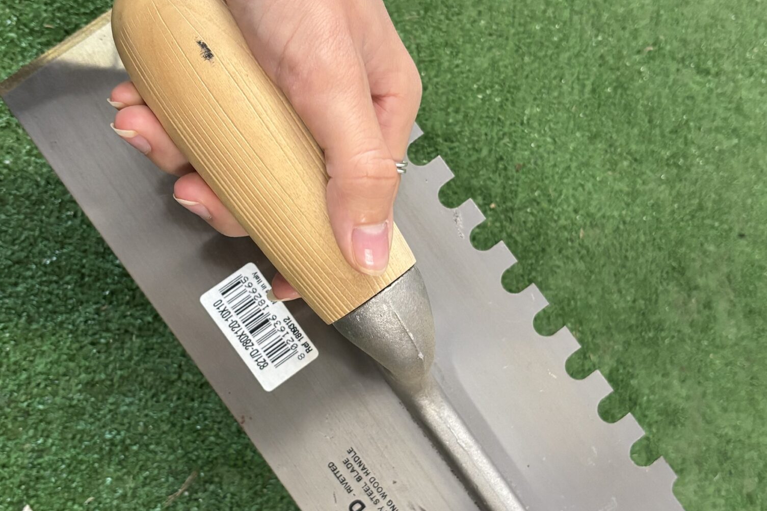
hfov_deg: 42.7
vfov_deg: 29.2
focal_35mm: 46
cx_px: 367
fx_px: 980
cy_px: 291
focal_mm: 5.96
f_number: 1.6
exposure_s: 1/50
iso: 400
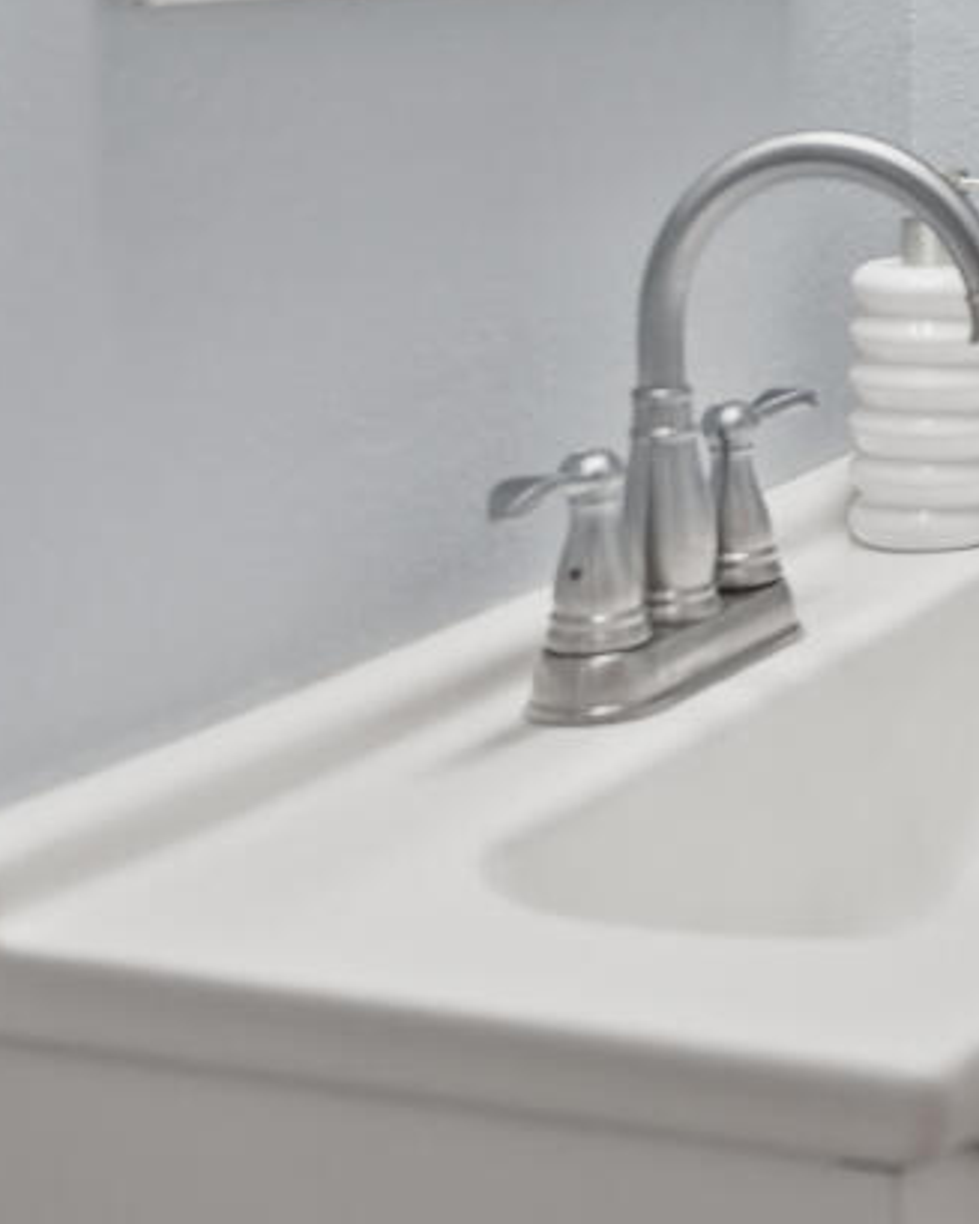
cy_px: 54
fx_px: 2826
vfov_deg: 23.6
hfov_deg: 18.1
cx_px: 1331
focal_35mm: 78
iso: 400
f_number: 2.8
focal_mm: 17
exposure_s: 1/4
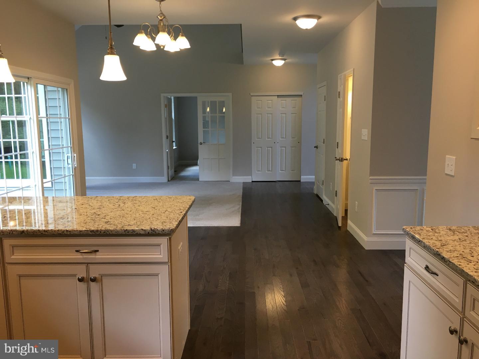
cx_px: 240
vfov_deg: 48.2
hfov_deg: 61.7
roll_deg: +0.5
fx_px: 401
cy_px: 180
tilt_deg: -6.5
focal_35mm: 29
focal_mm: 4.15
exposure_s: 1/30
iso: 50
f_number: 2.2
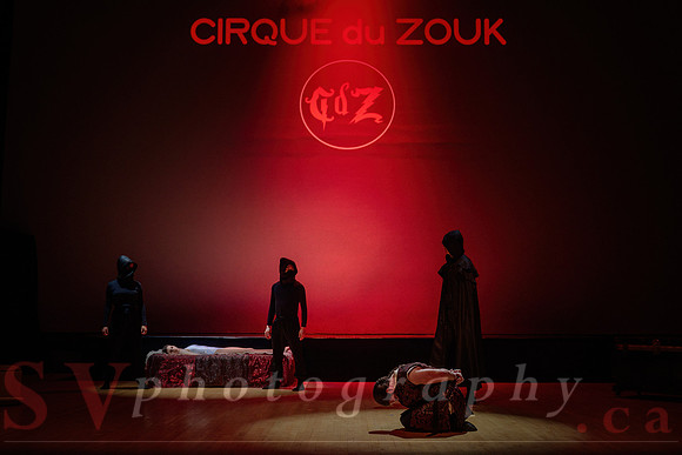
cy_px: 225
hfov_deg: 43.1
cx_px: 341
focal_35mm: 46
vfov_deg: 29.5
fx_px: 864
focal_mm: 38
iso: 1600
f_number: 2.8
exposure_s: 1/60
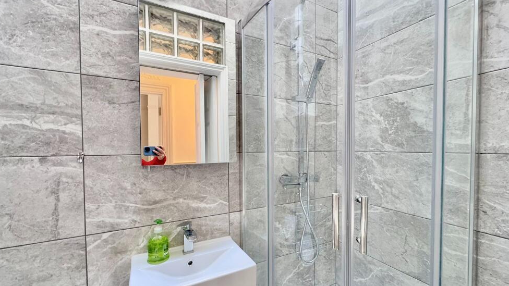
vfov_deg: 67.0
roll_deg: +0.0
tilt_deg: -2.0
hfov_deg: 99.4
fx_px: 216
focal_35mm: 16
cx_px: 259
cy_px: 155
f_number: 2.2
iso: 400
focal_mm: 2.22
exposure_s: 1/144
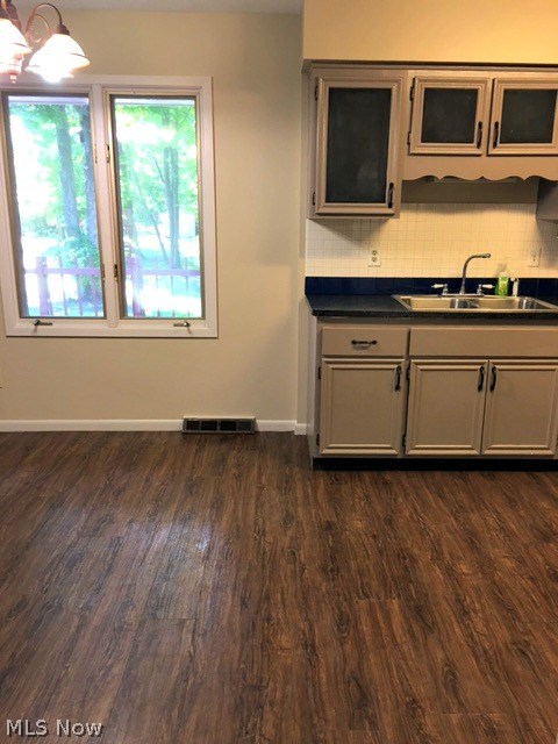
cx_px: 279
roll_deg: -0.2
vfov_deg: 61.7
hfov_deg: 48.2
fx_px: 623
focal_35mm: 29
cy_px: 372
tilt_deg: -13.4
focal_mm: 4.15
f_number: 2.2
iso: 32
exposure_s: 1/15
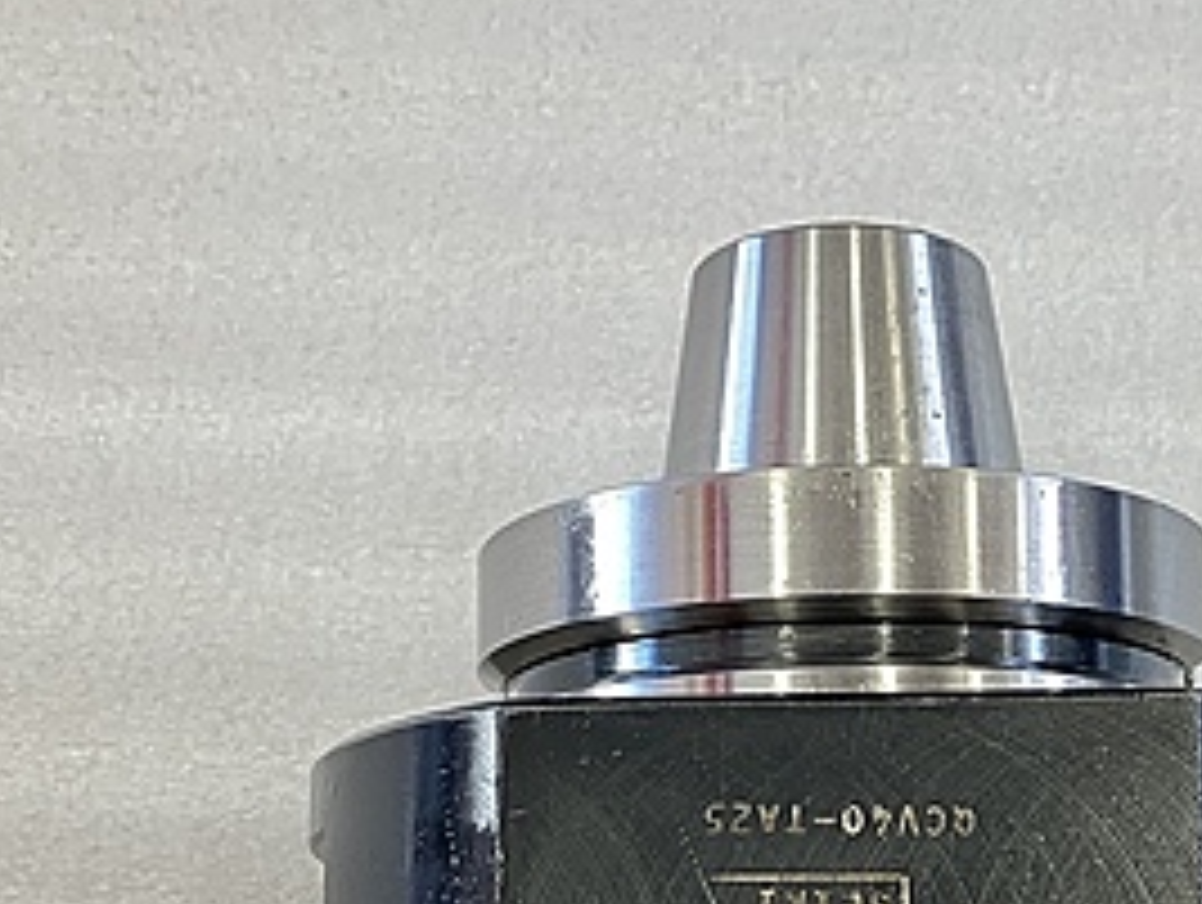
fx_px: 2330
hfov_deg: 28.7
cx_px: 828
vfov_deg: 21.8
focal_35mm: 67
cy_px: 666
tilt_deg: -76.8
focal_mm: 3.99
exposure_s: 1/60
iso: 100
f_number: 1.8
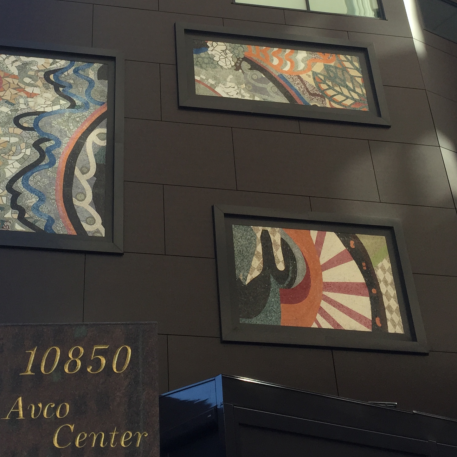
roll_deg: -0.4
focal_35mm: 58
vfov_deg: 28.8
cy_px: 82
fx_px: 866
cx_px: 142
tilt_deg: +36.4
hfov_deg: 29.3
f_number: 2.2
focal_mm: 4.15
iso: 32
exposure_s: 1/581
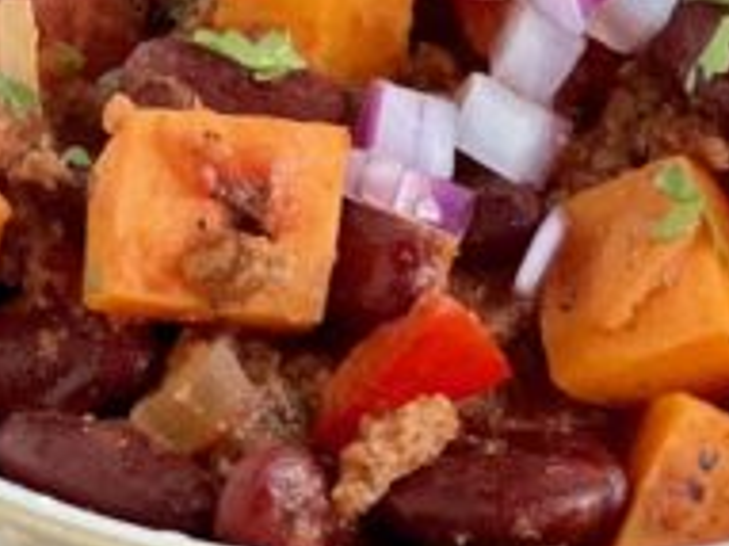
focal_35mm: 310
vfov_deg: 4.8
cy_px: 42
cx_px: 698
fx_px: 6524
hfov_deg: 6.4
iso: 250
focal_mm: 9
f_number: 2.8
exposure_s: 1/92
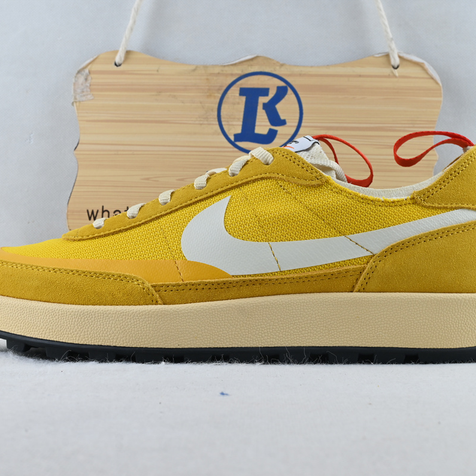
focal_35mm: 51
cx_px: 228
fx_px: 793
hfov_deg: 33.4
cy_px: 238
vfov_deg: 33.4
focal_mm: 26.5
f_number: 10
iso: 100
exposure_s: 1/15
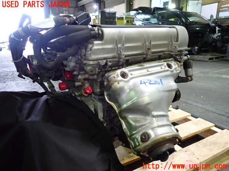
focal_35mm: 25
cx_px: 114
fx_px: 165
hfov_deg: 69.4
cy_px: 86
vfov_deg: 54.9
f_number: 2
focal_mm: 4.5
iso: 250
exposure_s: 1/30
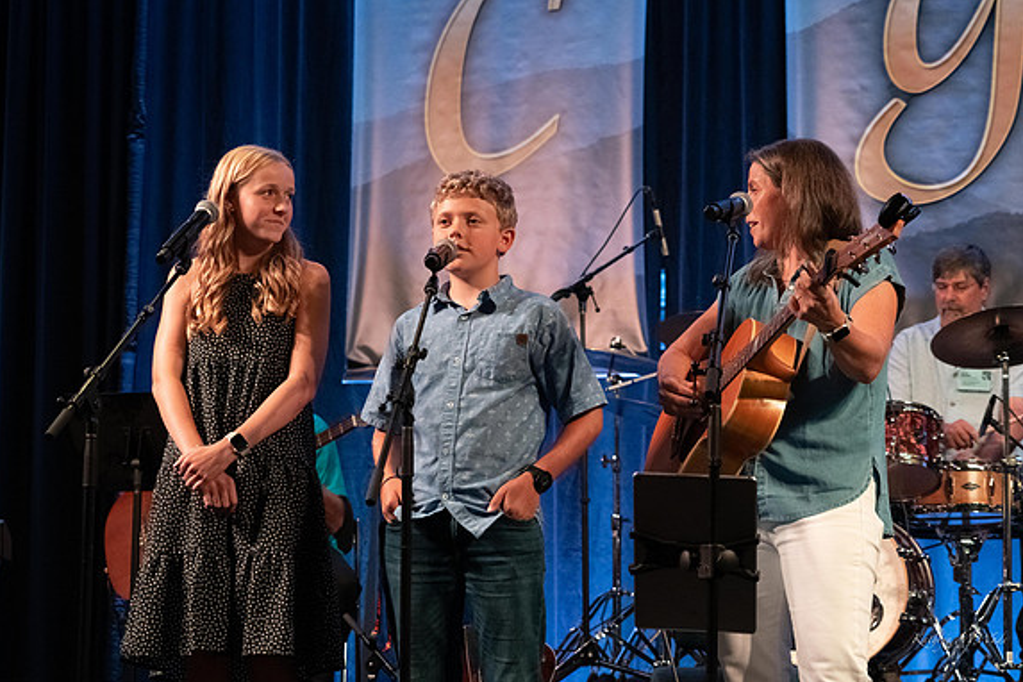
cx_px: 514
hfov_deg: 24.5
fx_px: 2358
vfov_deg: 16.5
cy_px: 344
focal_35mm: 83
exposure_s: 1/250
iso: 6400
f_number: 5.6
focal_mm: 82
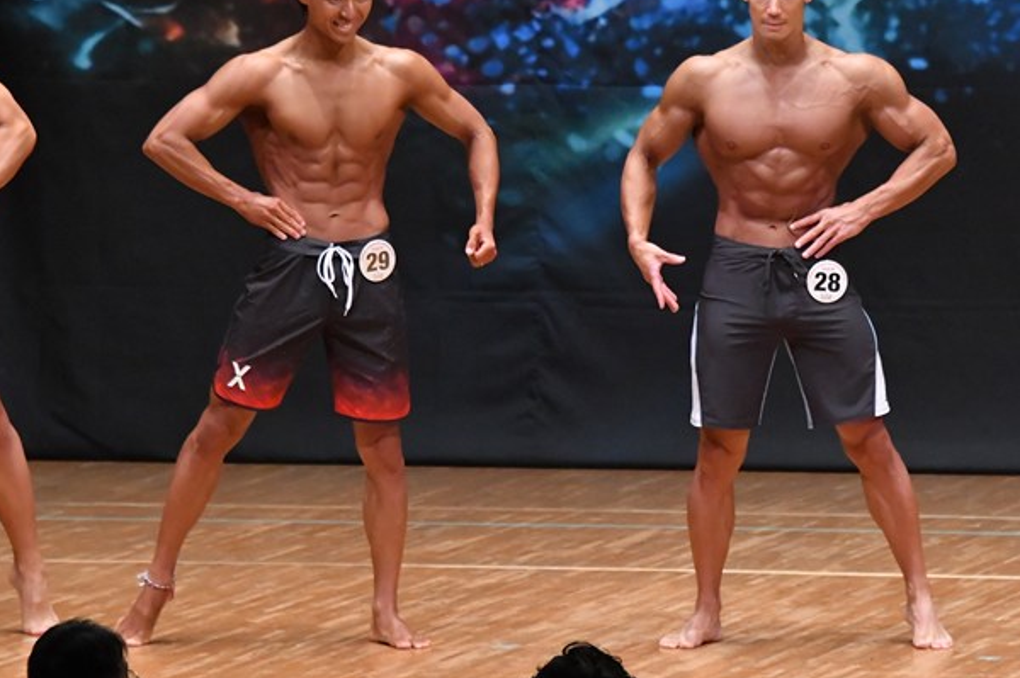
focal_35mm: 349
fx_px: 9880
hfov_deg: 5.9
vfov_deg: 3.9
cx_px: 564
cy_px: 251
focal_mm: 180
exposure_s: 1/400
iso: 8000
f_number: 5.6
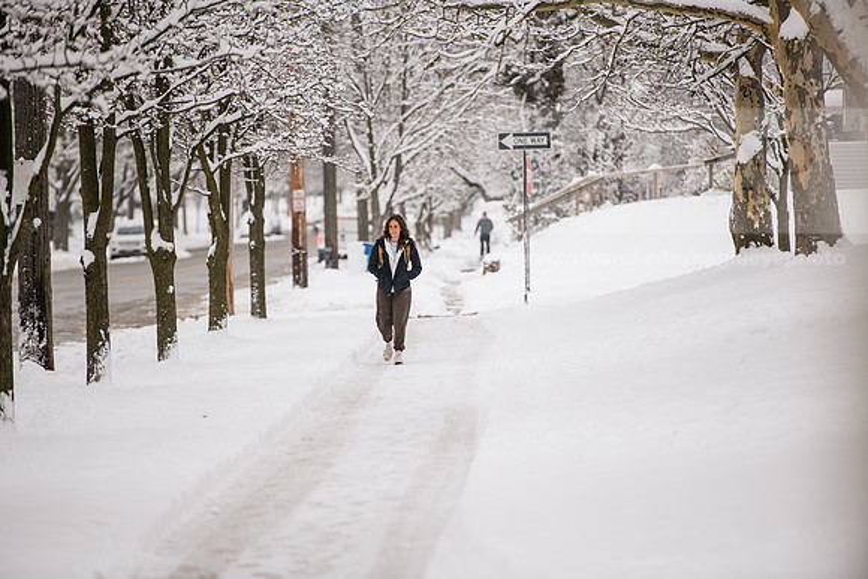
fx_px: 4823
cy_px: 290
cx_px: 434
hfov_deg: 10.3
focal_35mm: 200
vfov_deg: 6.9
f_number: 3.2
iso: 100
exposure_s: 1/500
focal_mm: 200
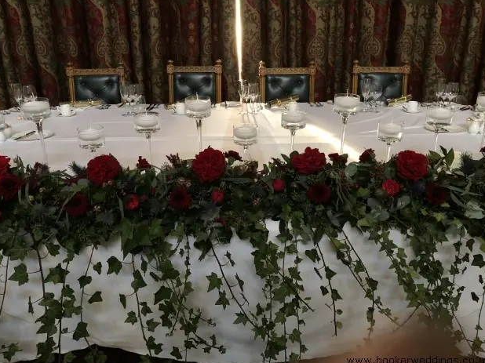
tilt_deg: -20.7
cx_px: 243
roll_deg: +1.2
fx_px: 406
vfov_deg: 48.2
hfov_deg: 61.7
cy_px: 180
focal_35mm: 29
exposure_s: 1/9
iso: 100
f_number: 1.8
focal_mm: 4
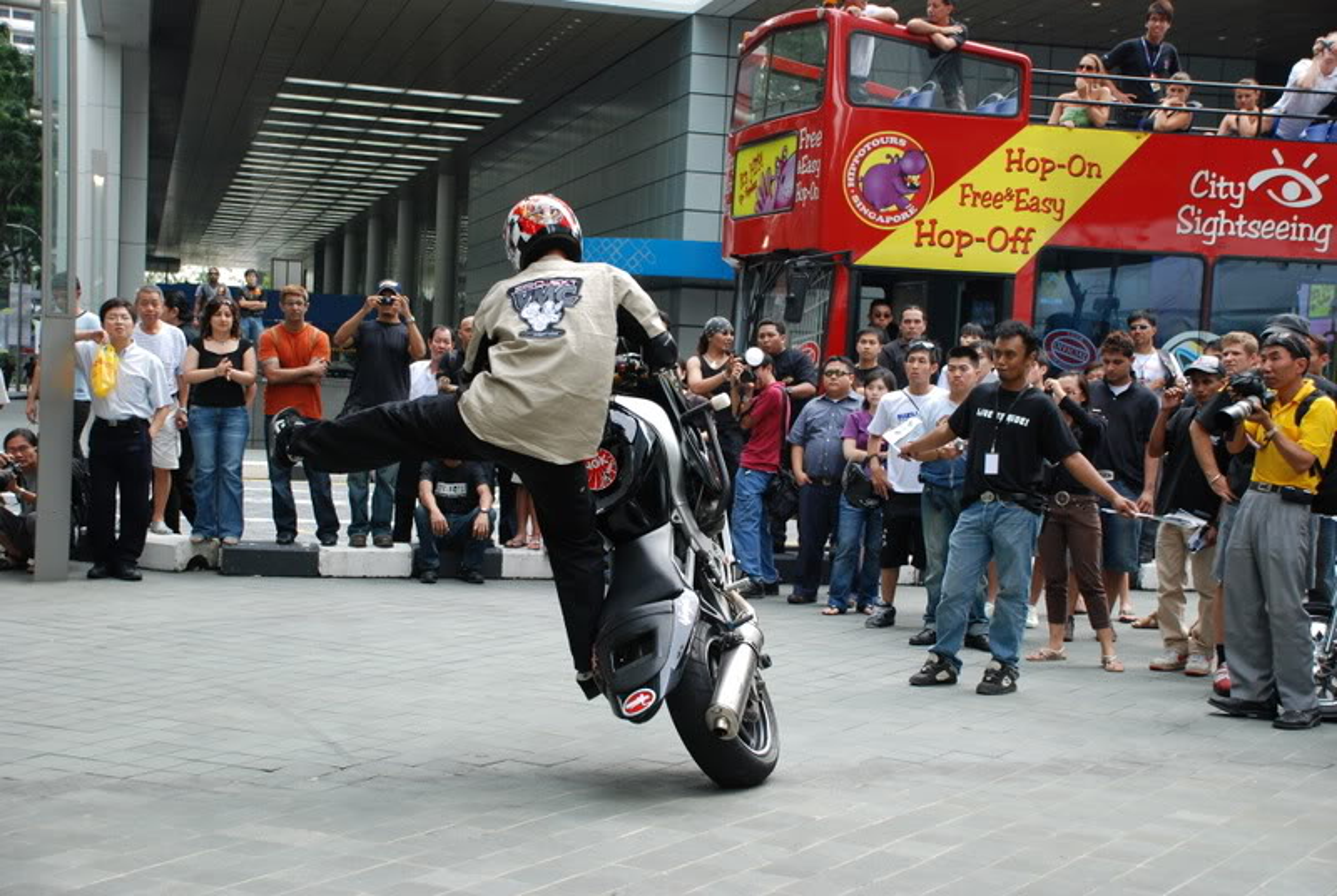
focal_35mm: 52
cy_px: 448
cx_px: 668
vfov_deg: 25.8
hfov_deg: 37.8
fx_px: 1953
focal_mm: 35
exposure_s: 1/400
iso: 400
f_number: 4.5
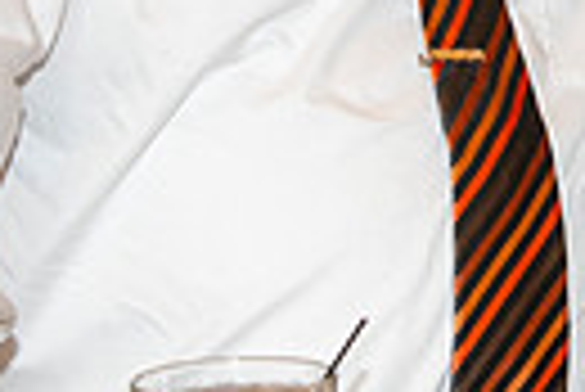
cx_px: 536
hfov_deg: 7.4
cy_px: -232
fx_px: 4506
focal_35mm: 277
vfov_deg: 4.9
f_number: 5.6
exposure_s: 1/60
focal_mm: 62
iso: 2000
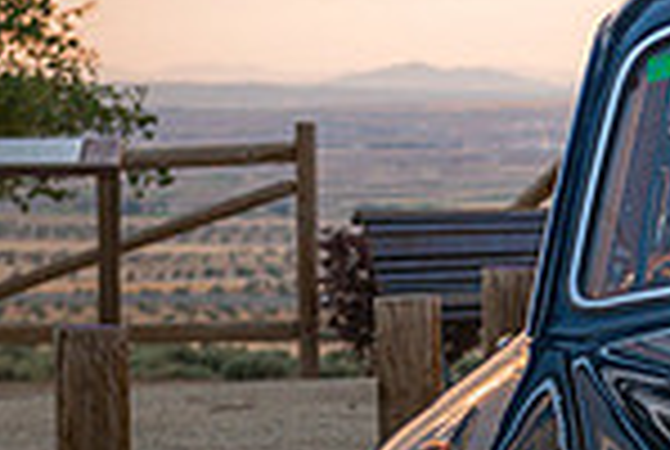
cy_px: 519
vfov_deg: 6.5
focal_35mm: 210
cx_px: 808
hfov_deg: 9.6
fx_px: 3916
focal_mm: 50
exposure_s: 1/320
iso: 800
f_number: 4
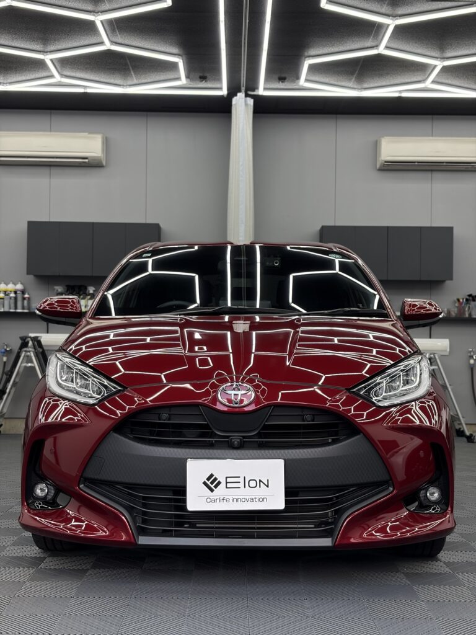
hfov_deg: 28.0
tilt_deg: +2.4
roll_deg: -0.8
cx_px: 238
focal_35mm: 52
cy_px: 318
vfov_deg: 36.8
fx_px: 953
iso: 100
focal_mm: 5.96
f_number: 1.6
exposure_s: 1/233
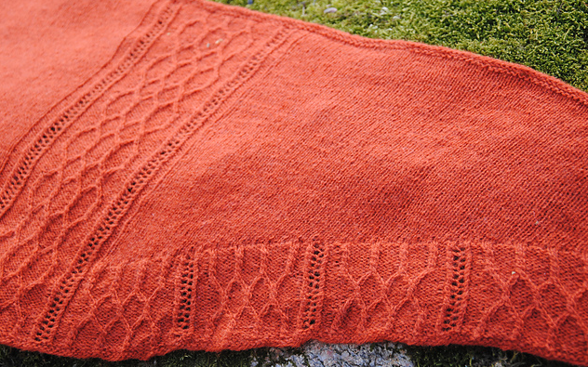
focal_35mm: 96
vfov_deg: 13.6
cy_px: 173
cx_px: 291
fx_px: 1538
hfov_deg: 21.6
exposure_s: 1/125
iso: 560
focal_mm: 62
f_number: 5.3
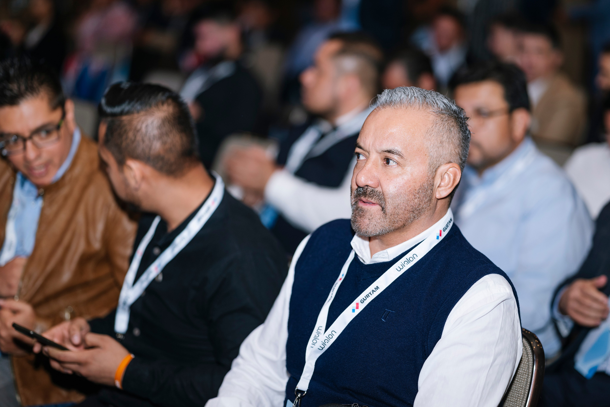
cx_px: 305
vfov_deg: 16.1
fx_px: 1441
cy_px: 204
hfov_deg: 23.9
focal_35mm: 85
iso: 200
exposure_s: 1/200
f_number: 1.8
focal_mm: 85
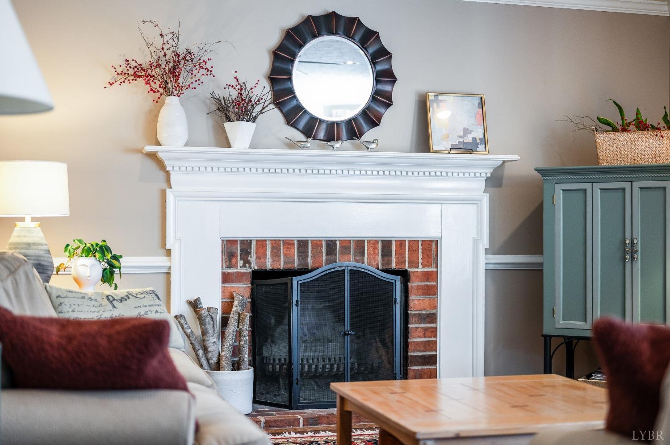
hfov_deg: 39.6
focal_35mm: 50
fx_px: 930
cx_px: 335
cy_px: 222
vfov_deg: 26.9
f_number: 2
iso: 800
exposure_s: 1/160
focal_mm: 50
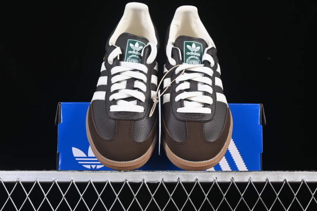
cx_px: 158
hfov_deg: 27.0
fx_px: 660
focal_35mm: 75
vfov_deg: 18.2
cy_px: 106
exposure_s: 1/50
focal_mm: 50
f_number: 6.3
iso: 160
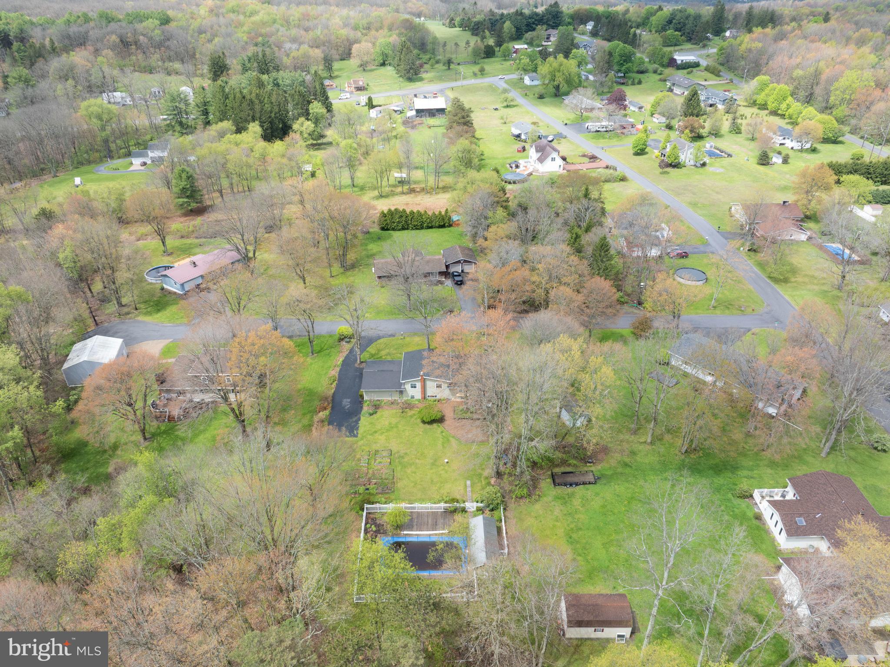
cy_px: 334
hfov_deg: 71.6
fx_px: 617
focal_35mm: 24
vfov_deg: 56.8
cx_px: 445
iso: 100
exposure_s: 1/200
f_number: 6.3
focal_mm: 12.29
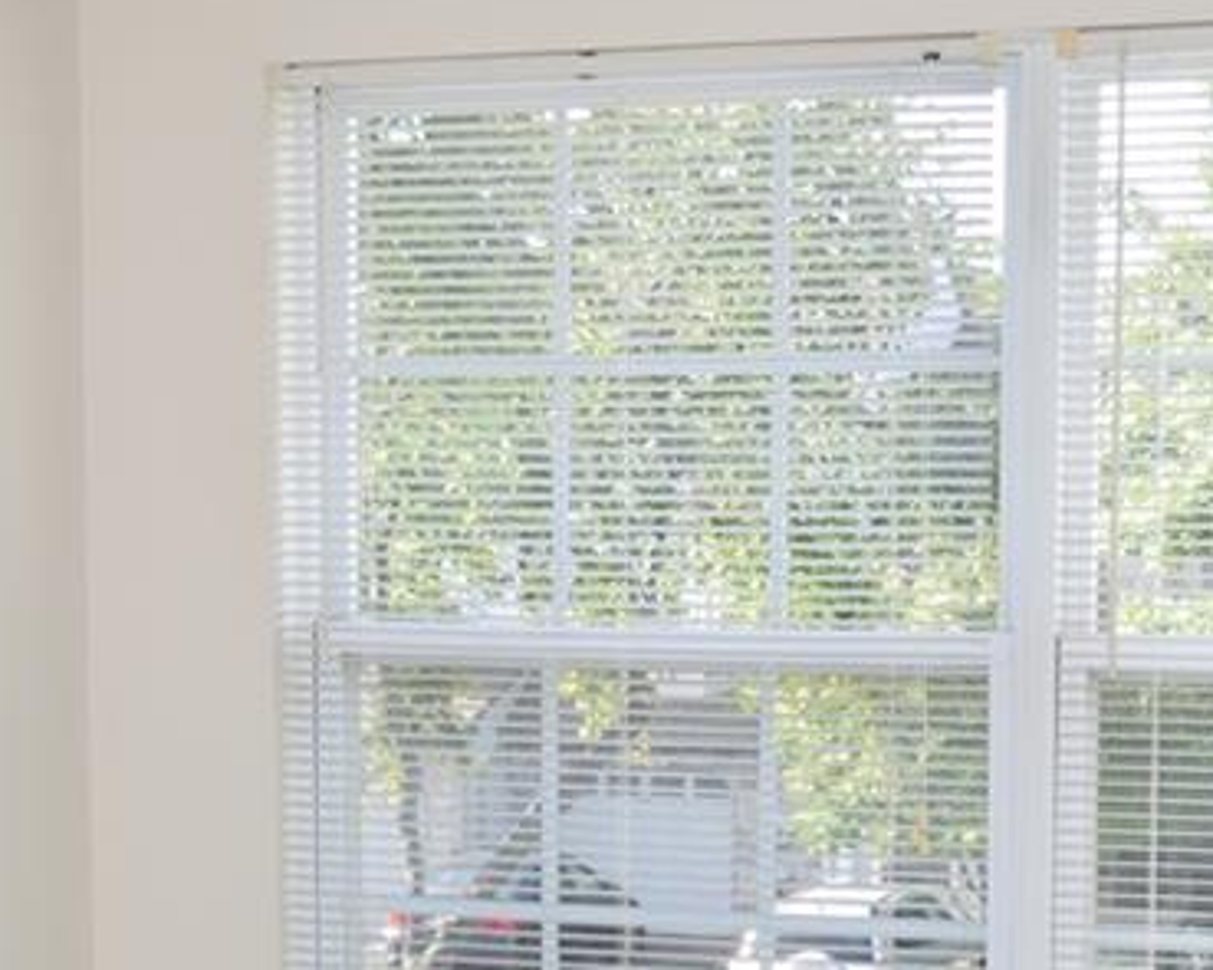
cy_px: 888
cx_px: 809
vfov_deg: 17.6
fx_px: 3087
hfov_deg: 22.1
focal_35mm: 86
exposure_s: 1/100
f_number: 3.8
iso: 100
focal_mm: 22
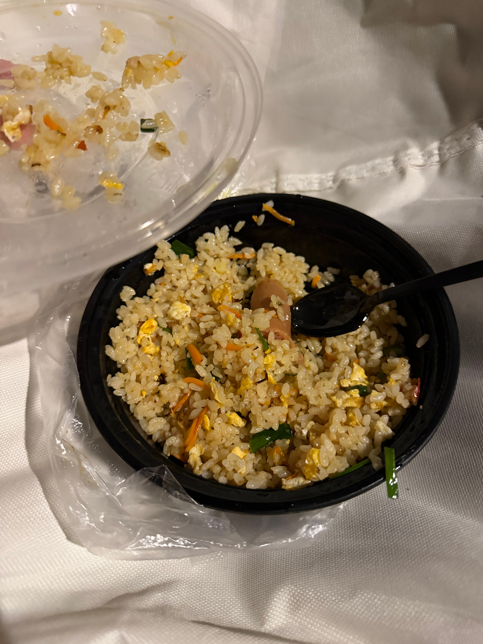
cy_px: 322
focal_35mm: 24
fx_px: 446
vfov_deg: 71.6
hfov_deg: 56.8
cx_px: 242
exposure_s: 1/33
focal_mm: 6.76
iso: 800
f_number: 1.78
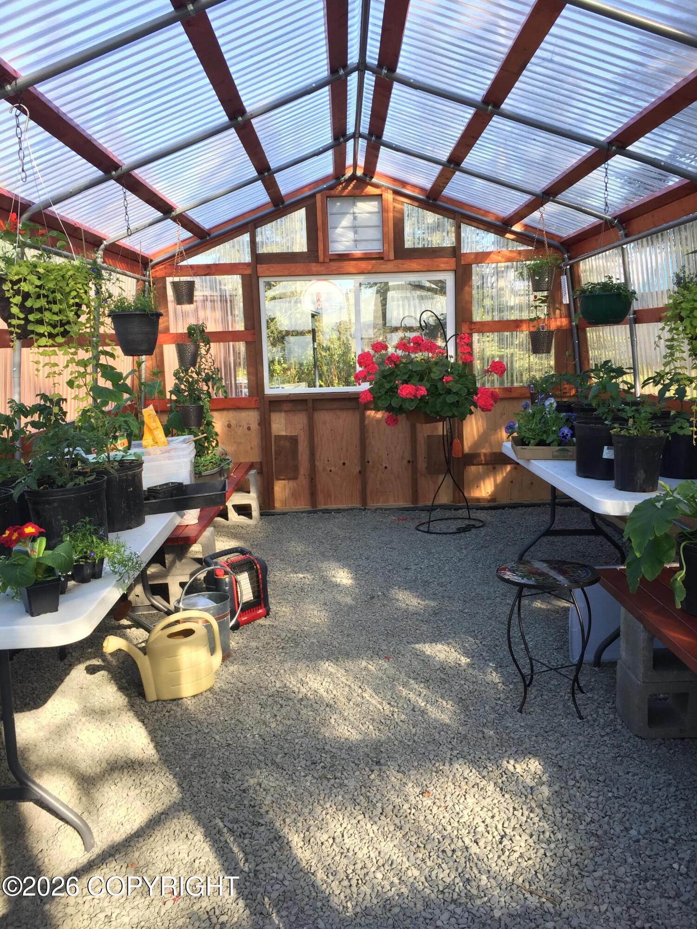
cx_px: 348
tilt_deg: -8.3
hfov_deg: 48.2
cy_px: 464
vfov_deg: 61.7
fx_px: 779
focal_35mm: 29
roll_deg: +1.9
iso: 32
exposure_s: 1/211
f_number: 2.2
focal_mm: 4.15
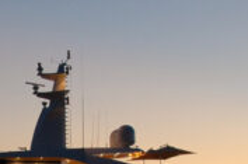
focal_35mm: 189
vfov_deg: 7.1
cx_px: 0
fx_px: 1300
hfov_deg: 10.8
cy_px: 210
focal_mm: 29
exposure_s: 1/10
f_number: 4.2
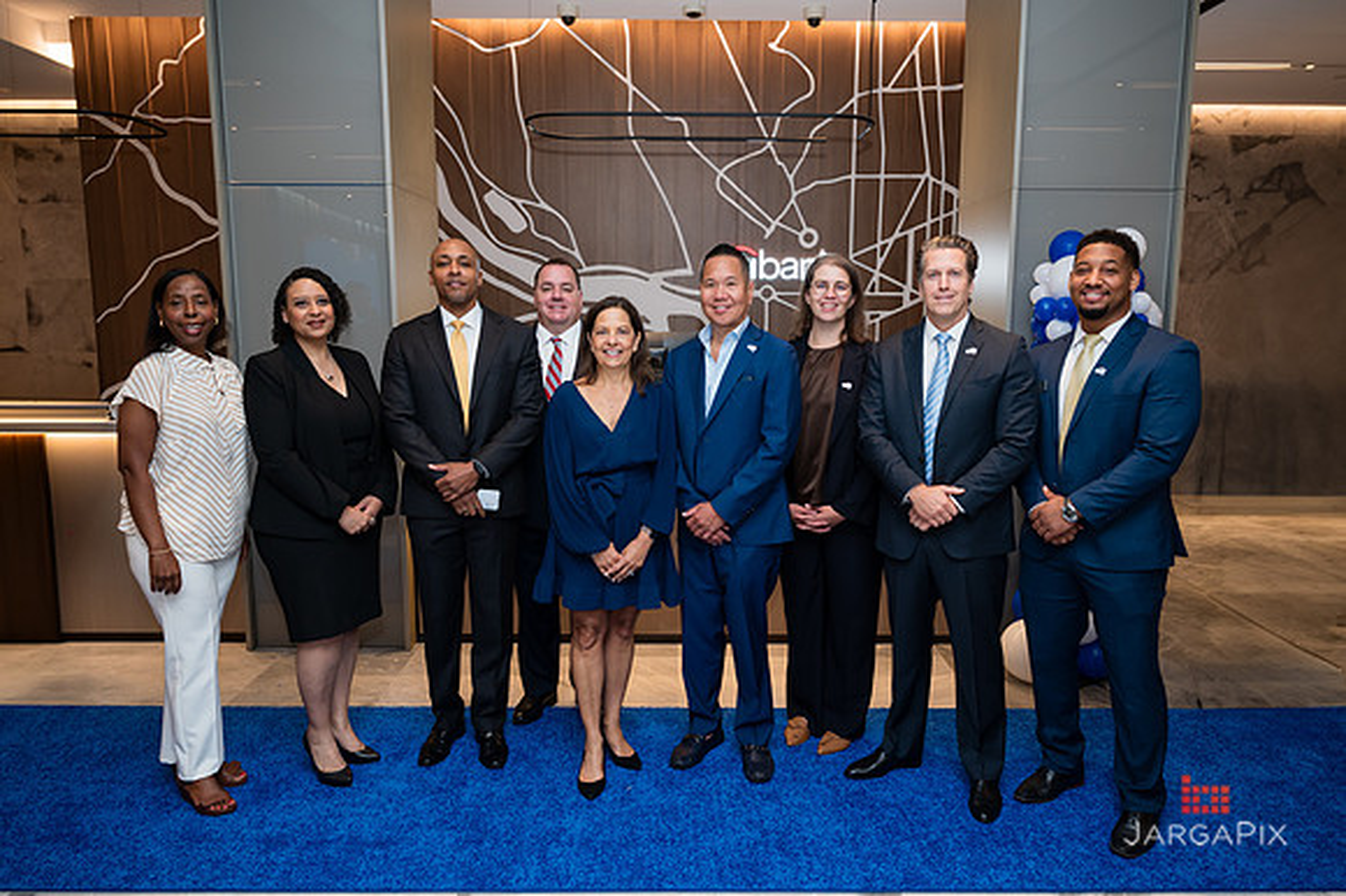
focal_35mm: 26
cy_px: 448
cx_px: 673
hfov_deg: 69.9
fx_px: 964
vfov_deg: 49.8
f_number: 4
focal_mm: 25.5
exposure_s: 1/160
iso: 400
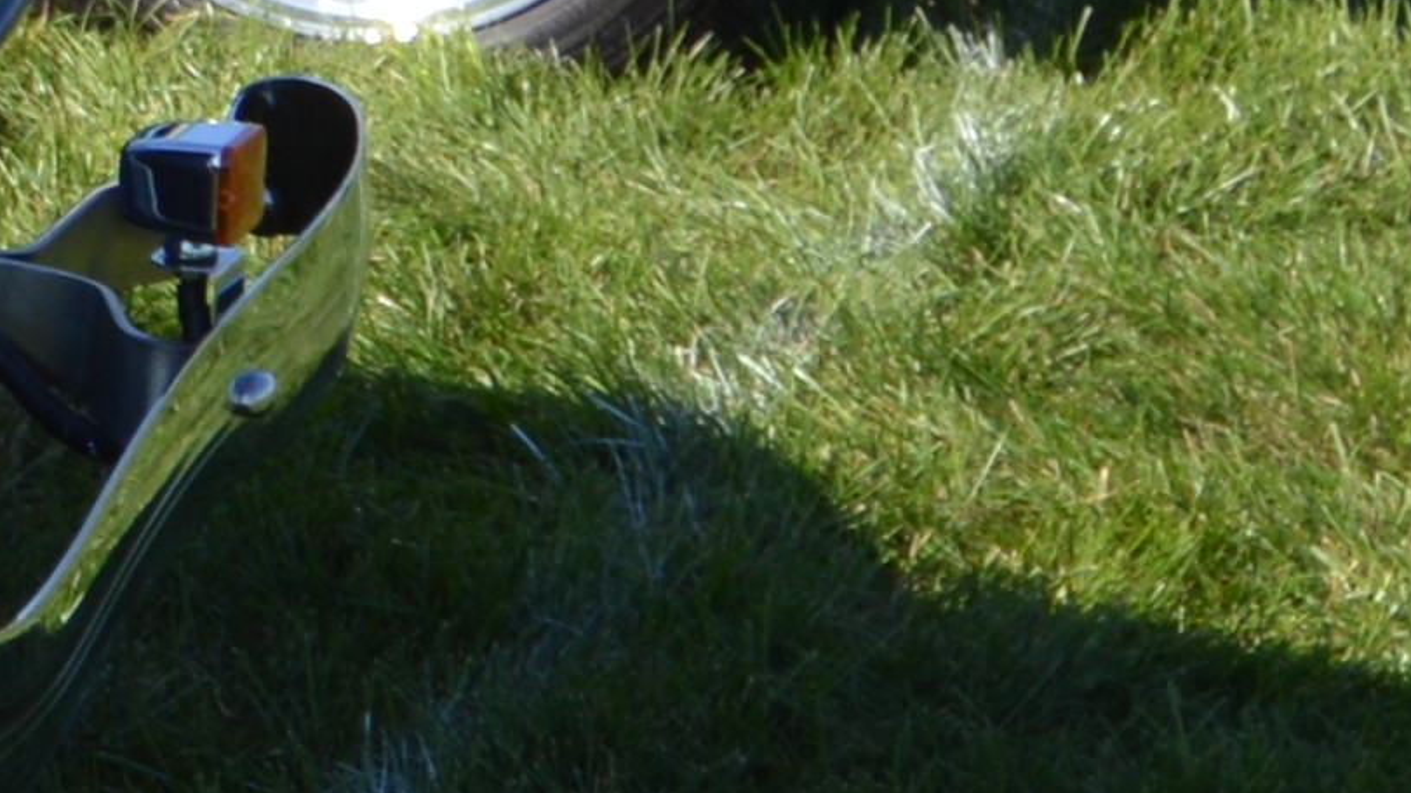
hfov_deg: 7.1
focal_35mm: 268
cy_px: -703
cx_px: -3008
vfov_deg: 4.5
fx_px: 10022
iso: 100
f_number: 7.1
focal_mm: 23
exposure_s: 1/200
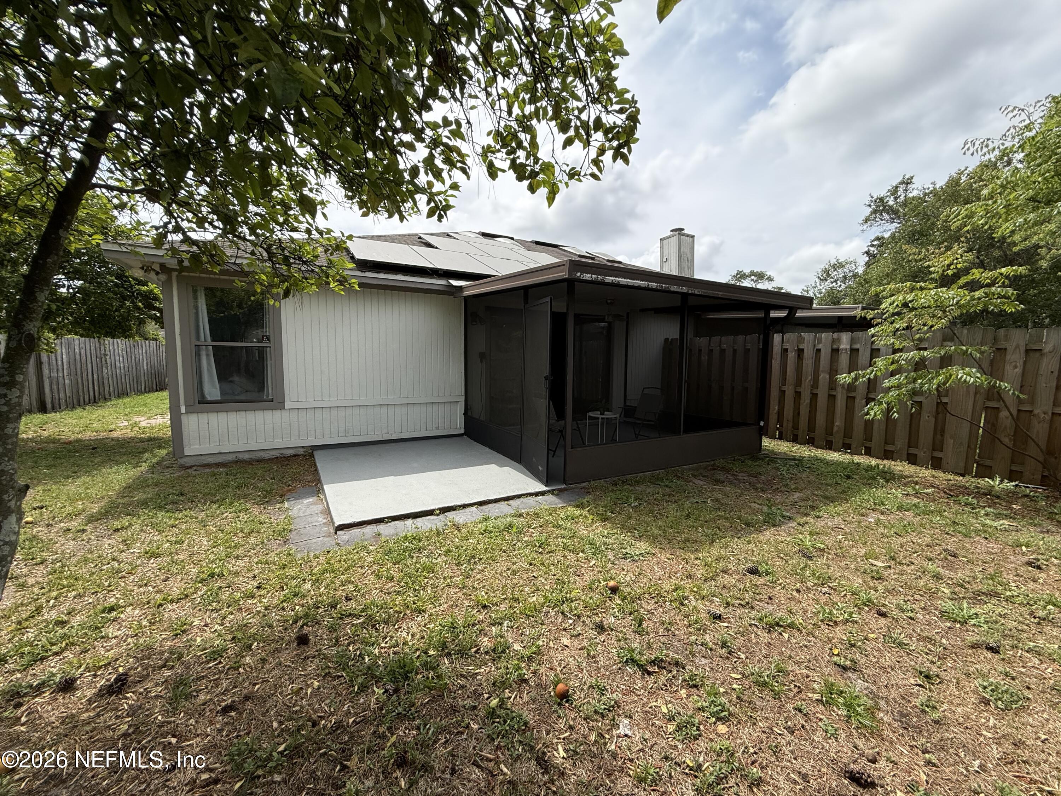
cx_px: 530
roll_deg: -1.2
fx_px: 429
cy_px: 398
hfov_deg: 102.1
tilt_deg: -5.4
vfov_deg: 85.7
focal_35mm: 14
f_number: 2.2
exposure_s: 1/1235
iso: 64
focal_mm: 2.22
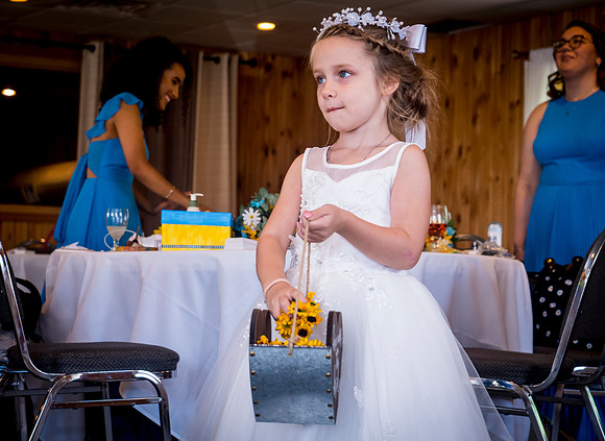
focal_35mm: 87
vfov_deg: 16.7
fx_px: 1498
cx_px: 248
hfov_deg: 22.8
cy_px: 240
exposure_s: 1/80
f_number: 5.6
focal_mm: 70
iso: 1000
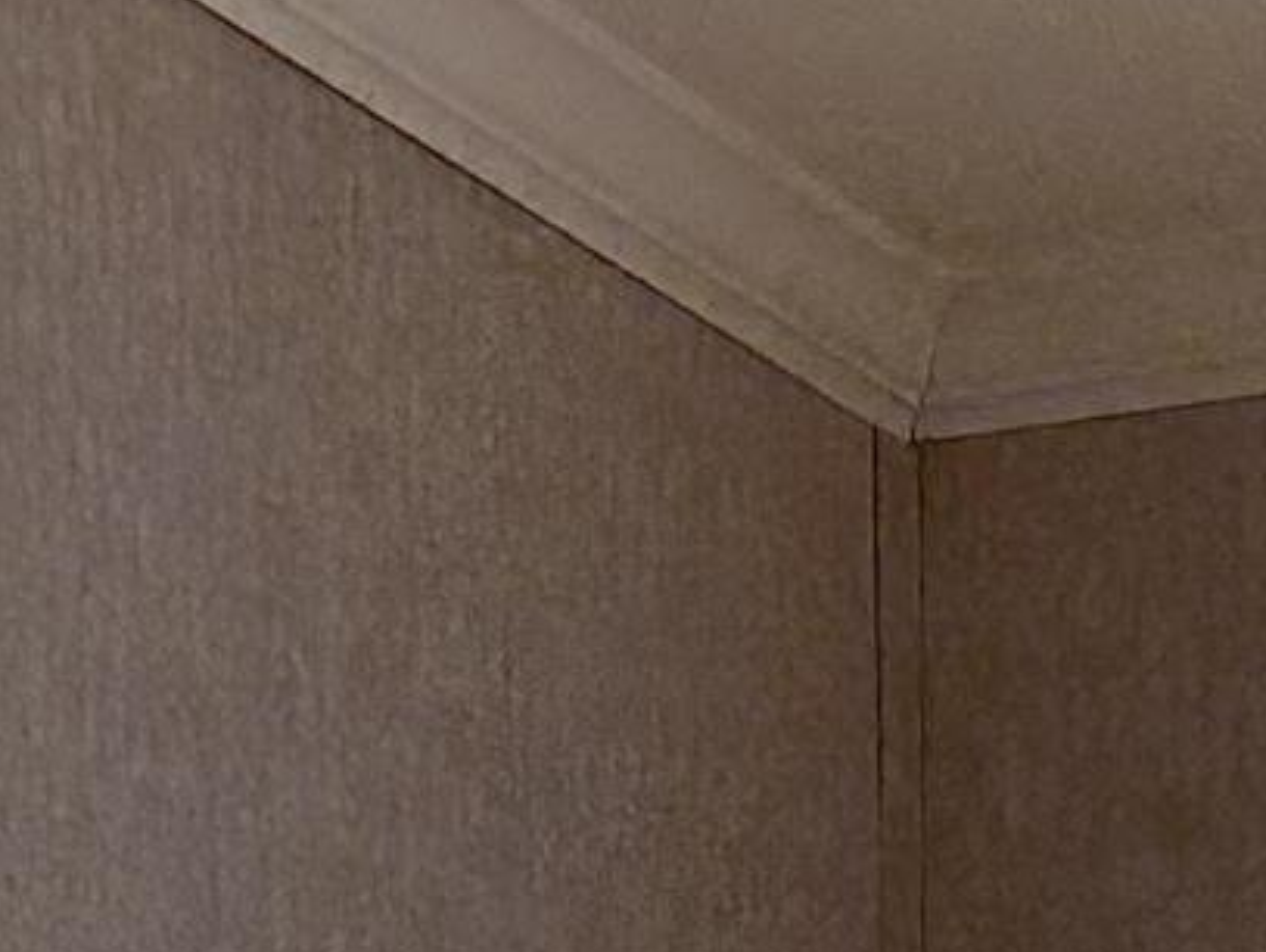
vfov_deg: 7.2
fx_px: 6626
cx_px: 1540
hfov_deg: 10.7
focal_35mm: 181
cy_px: 3012
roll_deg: -0.4
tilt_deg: -3.1
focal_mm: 6.76
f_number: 1.78
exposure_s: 1/60
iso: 160
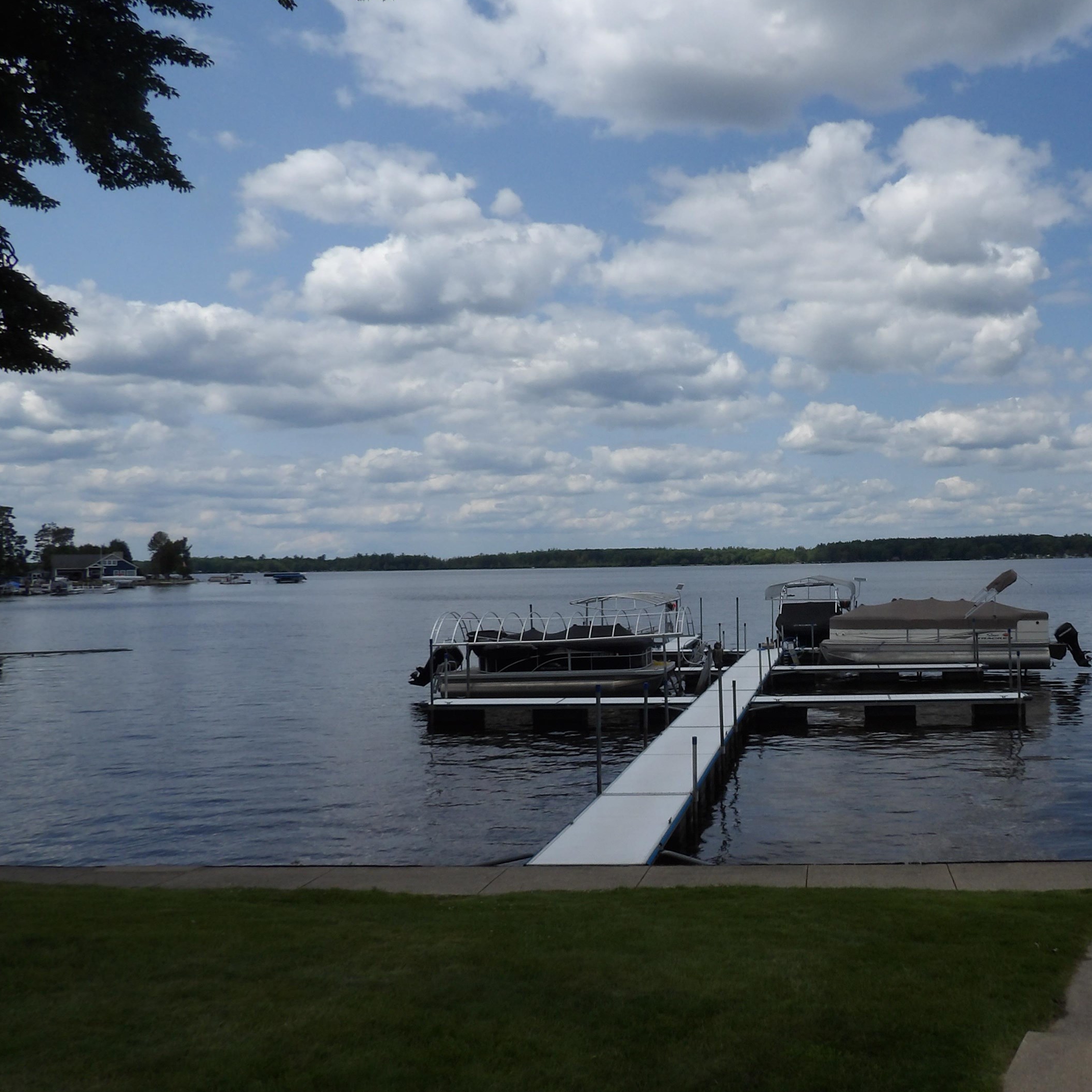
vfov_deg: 52.5
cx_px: 789
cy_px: 542
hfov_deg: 50.8
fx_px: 1106
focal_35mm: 31
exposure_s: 1/519
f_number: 7.4
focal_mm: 4.3
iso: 100
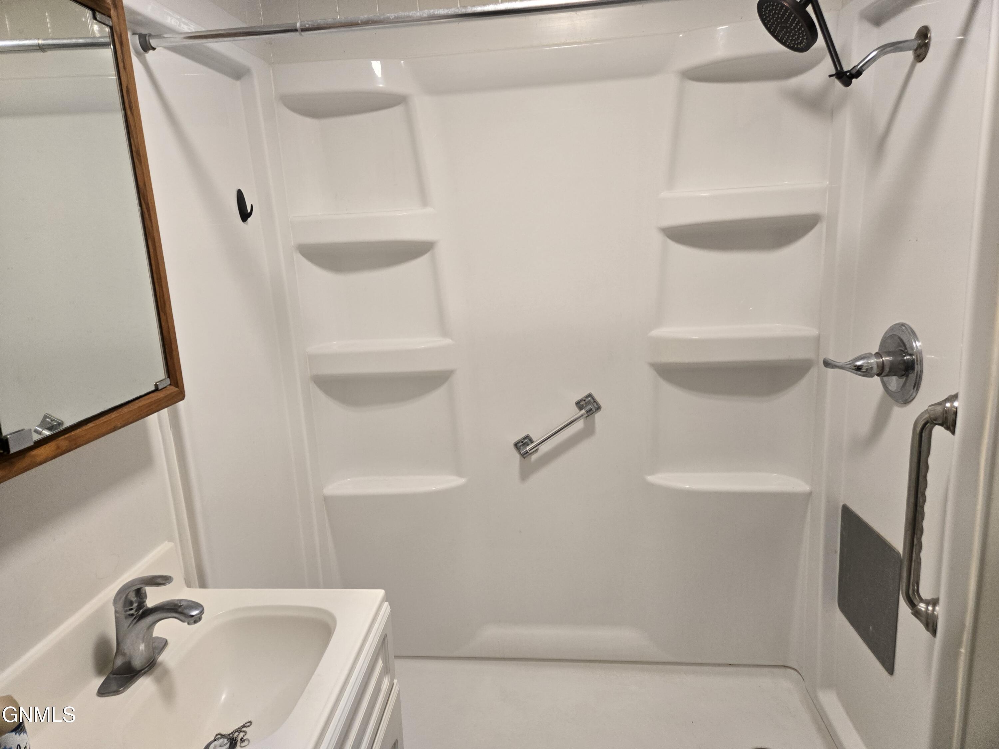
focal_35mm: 23
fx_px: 664
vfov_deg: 58.9
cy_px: 374
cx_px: 500
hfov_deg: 73.9
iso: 200
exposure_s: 1/120
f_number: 1.8
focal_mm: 5.4
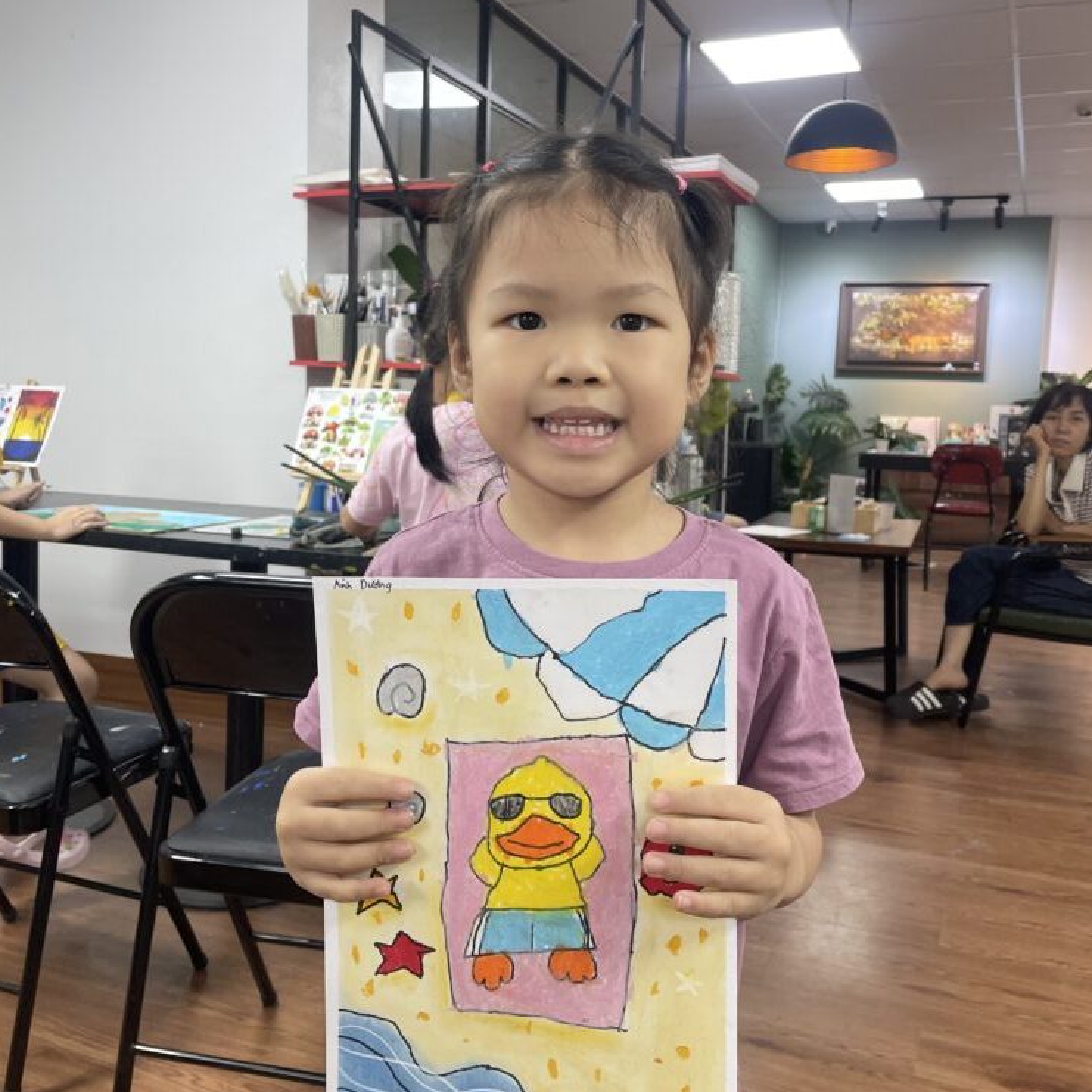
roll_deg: -0.9
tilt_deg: -5.2
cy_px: 513
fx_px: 1106
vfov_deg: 52.5
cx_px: 545
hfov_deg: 52.5
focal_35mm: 31
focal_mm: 4.2
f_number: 1.6
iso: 100
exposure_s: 1/100
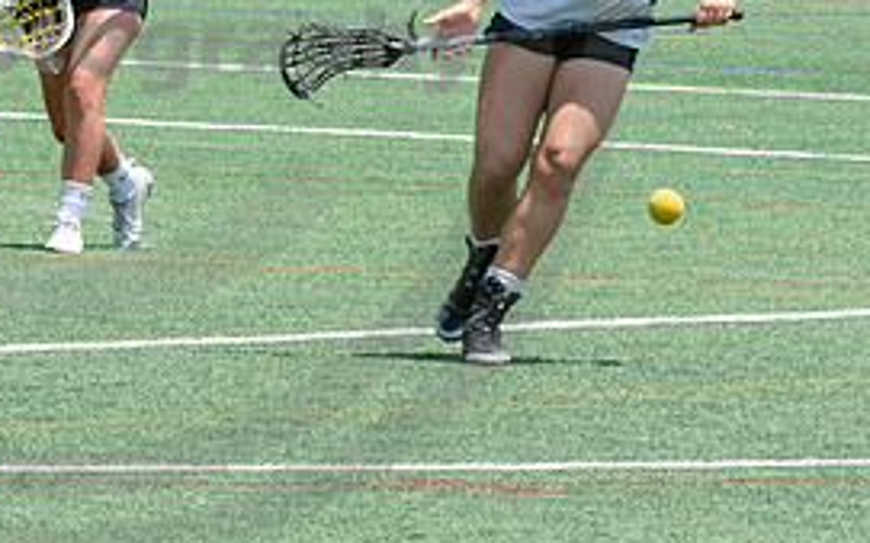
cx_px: -298
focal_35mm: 674
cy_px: 54
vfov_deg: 1.9
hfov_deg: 3.1
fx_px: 15971
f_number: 7.1
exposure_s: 1/800
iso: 400
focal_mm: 120
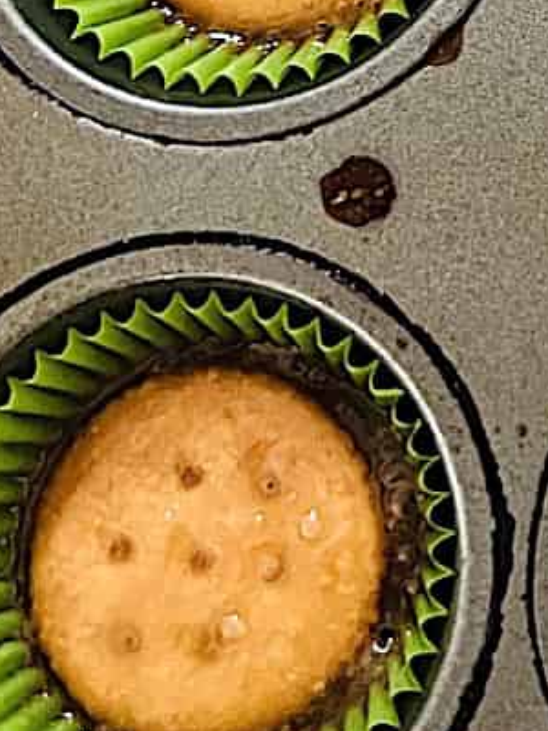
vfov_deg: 17.4
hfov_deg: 13.2
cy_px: -298
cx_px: 910
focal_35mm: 104
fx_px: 2195
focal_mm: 5.7
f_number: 1.5
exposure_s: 1/30
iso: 500
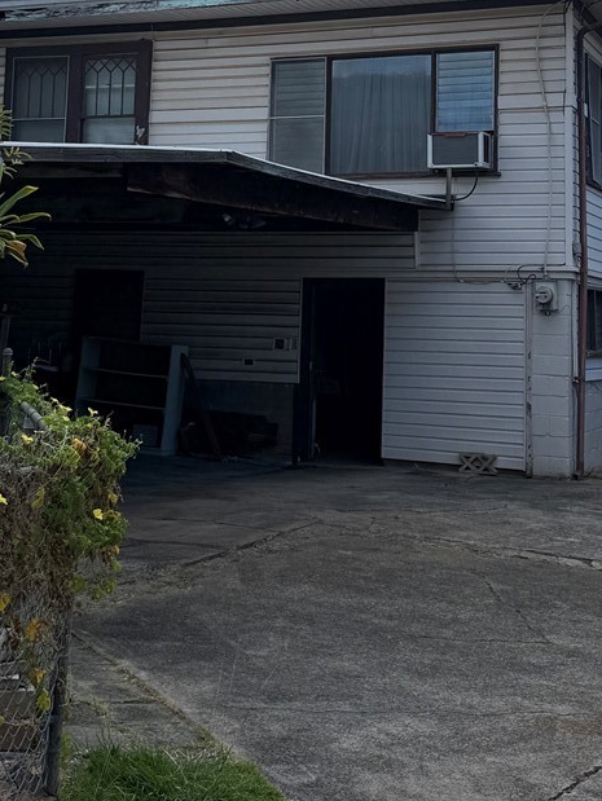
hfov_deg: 23.7
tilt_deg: +11.4
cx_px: 274
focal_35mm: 62
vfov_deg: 30.0
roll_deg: -1.5
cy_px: 97
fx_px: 1436
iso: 80
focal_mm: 6.76
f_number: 1.78
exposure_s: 1/10309
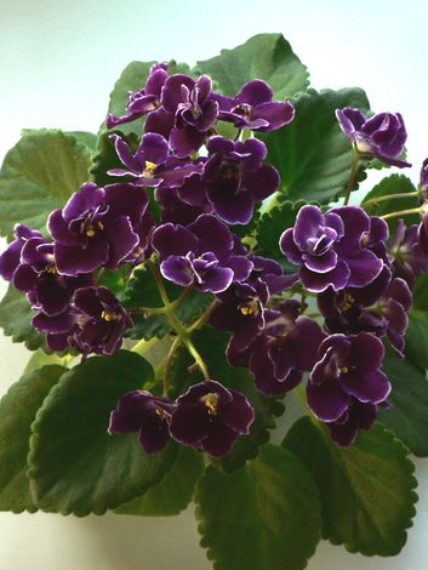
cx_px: 233
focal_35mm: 49
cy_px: 287
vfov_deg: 38.9
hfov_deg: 29.7
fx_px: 807
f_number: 2.8
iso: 150
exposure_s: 1/50
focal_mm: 6
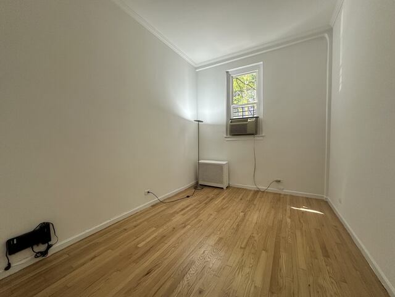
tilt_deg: -2.5
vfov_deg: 85.7
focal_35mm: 14
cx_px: 198
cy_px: 148
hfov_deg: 102.1
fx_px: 160
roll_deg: +0.5
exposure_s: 1/120
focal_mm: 2.22
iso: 200
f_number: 2.2
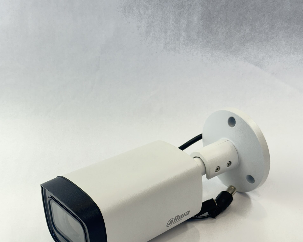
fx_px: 565
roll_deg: -0.6
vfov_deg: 23.9
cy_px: 185
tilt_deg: -30.6
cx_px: 152
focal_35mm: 63
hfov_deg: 30.0
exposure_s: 1/108
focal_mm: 6.86
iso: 40
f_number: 1.78
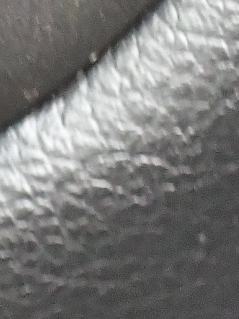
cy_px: -337
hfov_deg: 2.6
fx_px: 5204
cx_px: -42
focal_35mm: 565
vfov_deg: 3.5
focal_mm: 55
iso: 8000
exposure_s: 1/40
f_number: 5.6
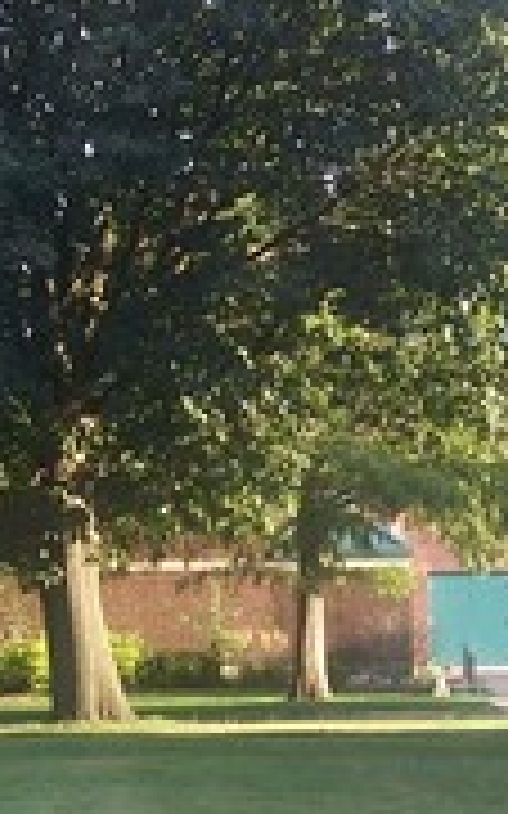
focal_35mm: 146
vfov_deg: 14.3
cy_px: 351
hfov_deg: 9.0
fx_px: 3237
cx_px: 391
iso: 100
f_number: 3.4
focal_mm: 8
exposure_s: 1/125
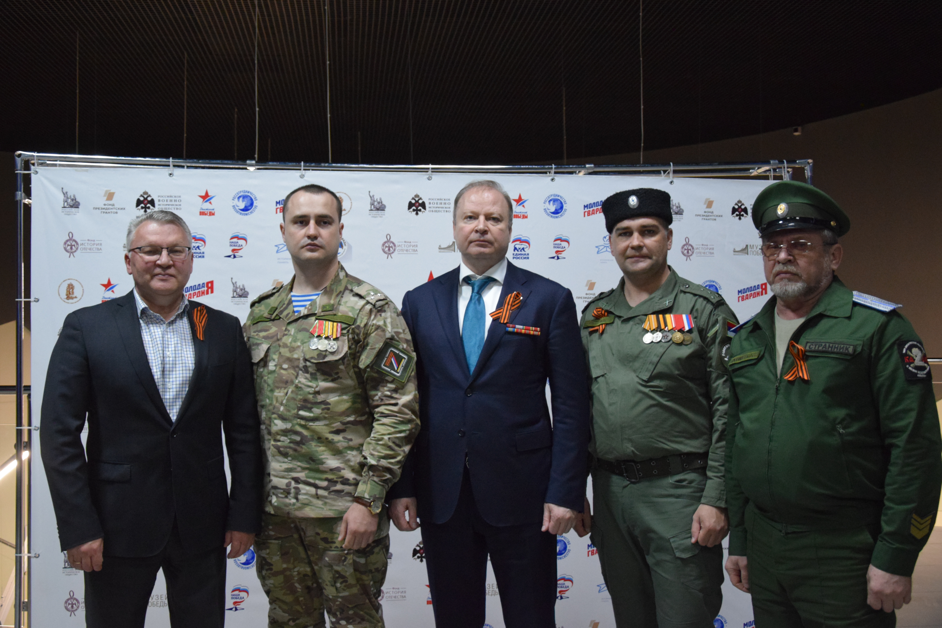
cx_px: 471
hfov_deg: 49.5
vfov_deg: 34.2
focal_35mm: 39
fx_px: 1021
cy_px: 314
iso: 3200
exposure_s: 1/100
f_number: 4
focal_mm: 26
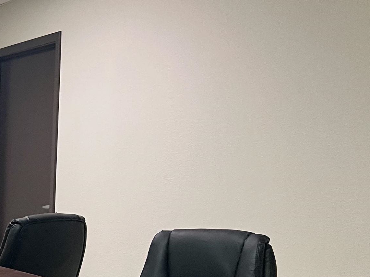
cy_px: 238
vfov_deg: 20.7
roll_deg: -0.4
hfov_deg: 24.2
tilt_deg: -2.9
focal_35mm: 70
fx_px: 748
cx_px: -117
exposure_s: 1/60
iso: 200
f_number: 1.5
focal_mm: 5.7
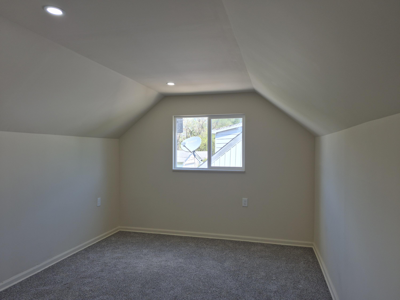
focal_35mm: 23
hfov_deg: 73.9
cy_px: 150
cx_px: 200
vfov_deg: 58.9
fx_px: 266
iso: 25
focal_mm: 5.4
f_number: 1.8
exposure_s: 1/153
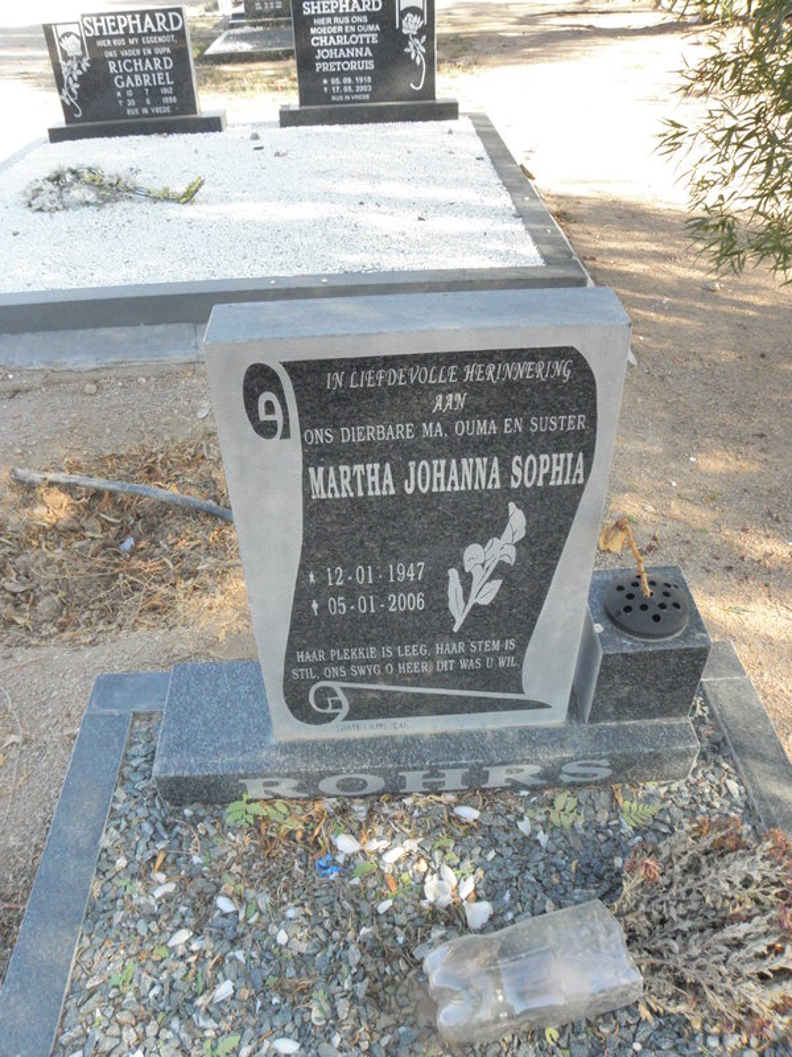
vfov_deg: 67.3
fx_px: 793
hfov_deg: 53.1
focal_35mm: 26
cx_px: 396
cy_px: 528
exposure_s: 1/100
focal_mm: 4.6
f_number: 6.3
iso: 200
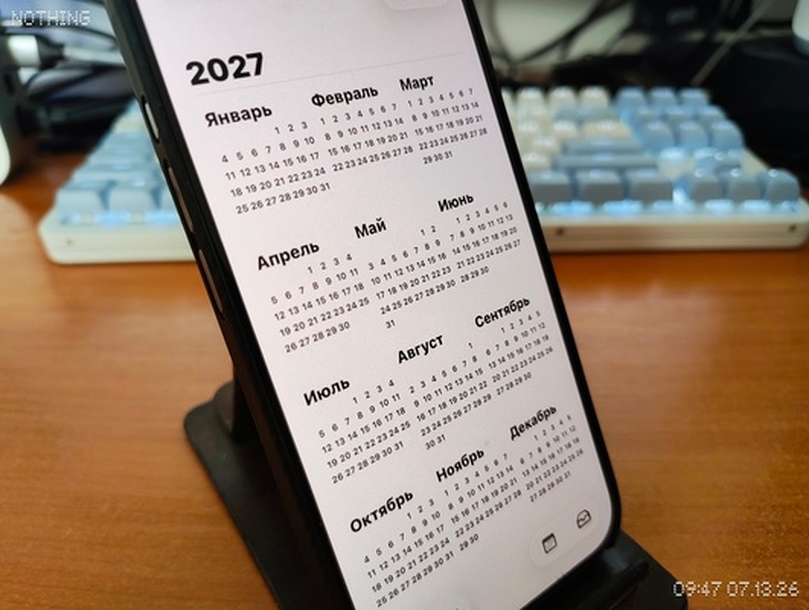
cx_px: 404
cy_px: 305
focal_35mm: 24
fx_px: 562
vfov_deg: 57.0
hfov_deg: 71.5
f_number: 1.88
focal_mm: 5.56
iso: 271
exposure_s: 1/50
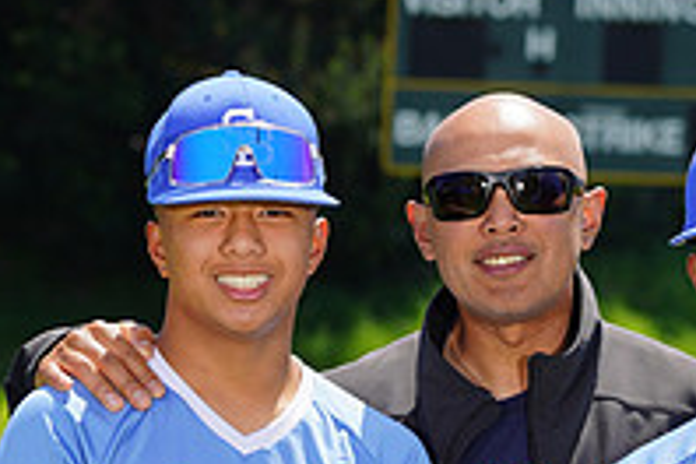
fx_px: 7965
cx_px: 394
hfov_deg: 5.0
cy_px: 603
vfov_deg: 3.3
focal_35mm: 412
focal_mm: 141
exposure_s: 1/250
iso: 100
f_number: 8
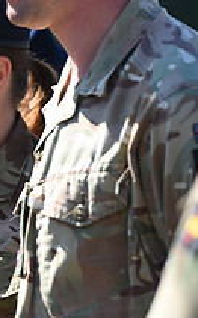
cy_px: 62
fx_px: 4496
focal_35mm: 520
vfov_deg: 4.0
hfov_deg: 2.5
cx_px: -195
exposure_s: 1/1250
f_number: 4
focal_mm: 185
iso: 220
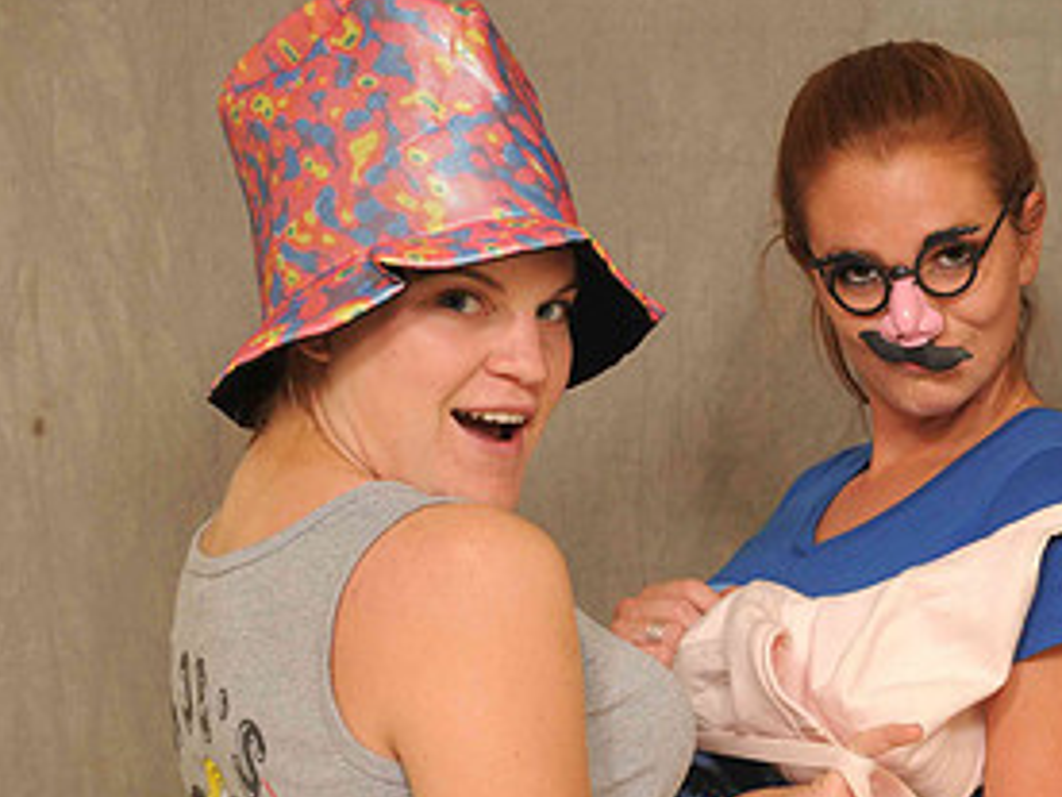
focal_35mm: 115
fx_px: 3528
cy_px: 533
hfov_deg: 16.7
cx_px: 1081
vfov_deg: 12.9
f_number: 6.3
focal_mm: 38
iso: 200
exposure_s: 1/125
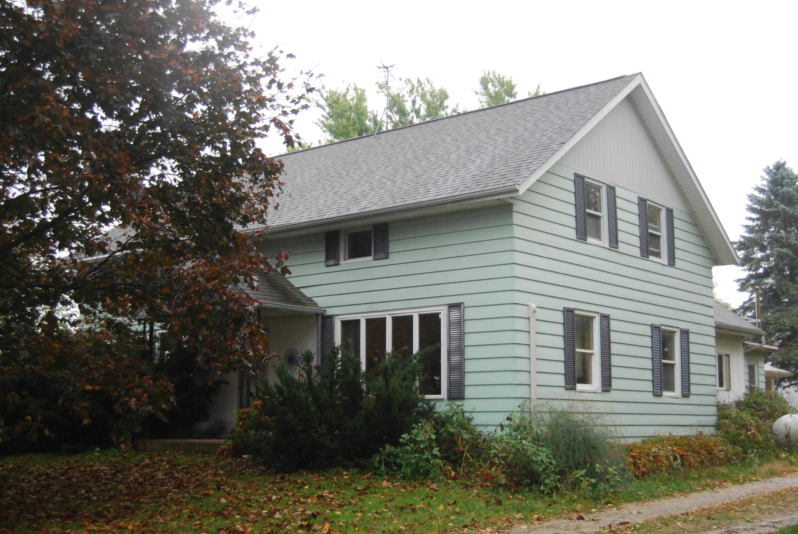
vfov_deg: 29.0
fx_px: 1032
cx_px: 399
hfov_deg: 42.3
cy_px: 267
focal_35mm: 46
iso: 200
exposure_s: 1/50
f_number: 4.5
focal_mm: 31
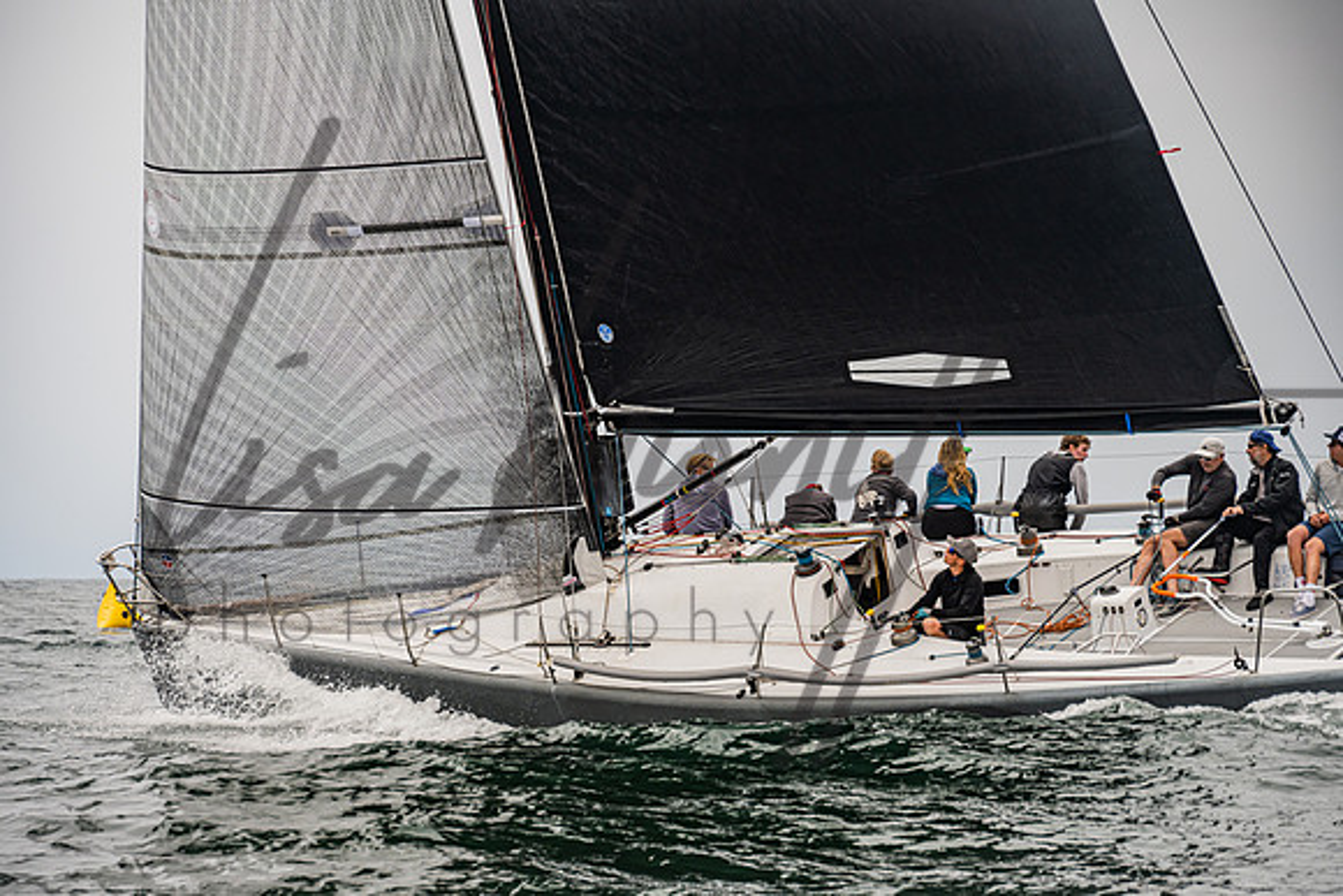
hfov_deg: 12.5
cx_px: 635
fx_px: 6109
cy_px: 471
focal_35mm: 164
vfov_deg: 8.4
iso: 250
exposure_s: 1/1000
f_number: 6.3
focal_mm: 155
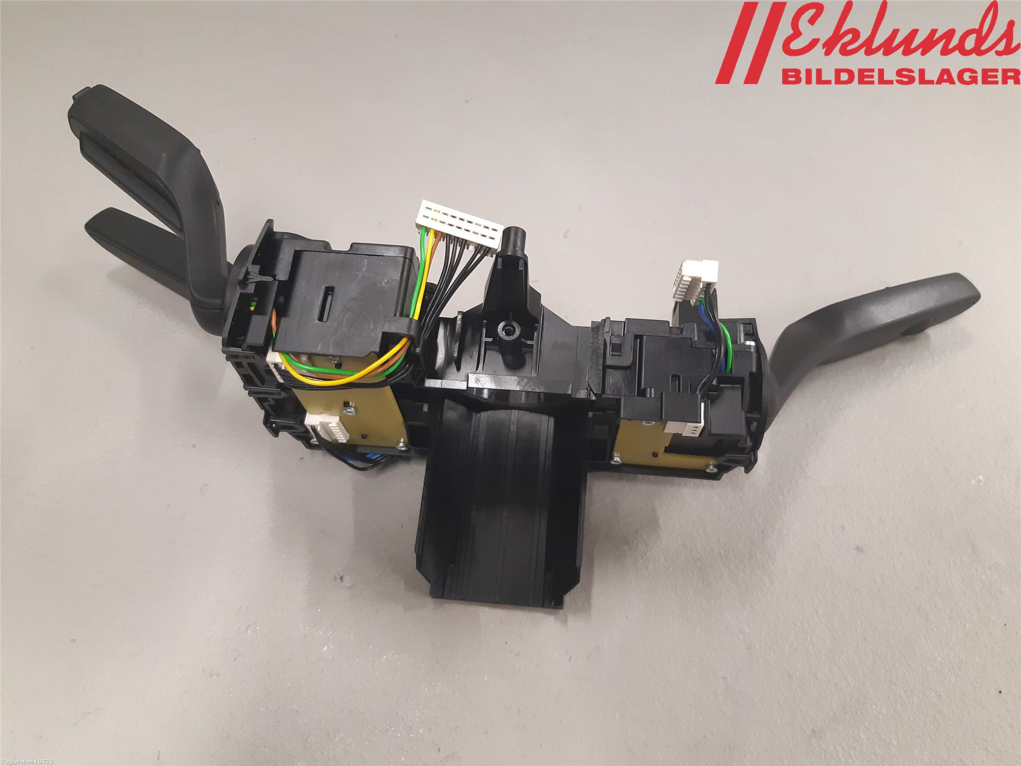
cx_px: 510
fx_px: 767
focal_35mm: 26
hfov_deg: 67.3
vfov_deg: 53.1
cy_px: 383
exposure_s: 1/50
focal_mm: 3.93
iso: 200
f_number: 1.7
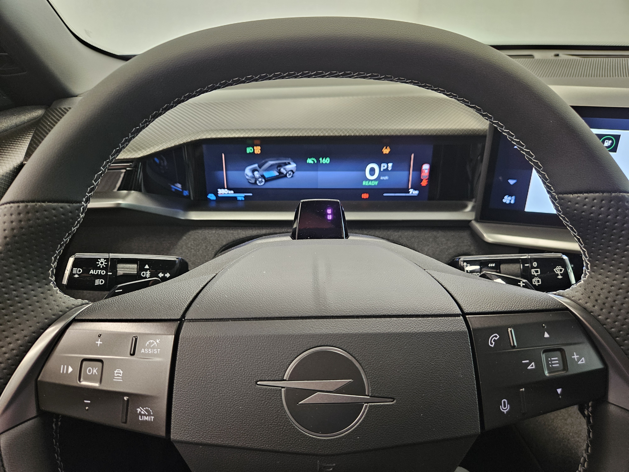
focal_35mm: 23
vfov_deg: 58.9
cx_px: 314
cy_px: 236
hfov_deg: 73.9
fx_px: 418
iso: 250
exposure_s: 1/30
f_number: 1.8
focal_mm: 5.4
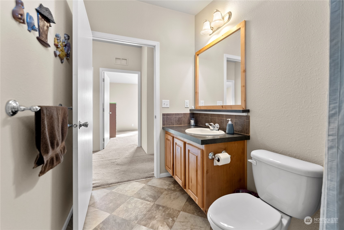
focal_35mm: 15
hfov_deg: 100.7
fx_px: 142
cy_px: 115
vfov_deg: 77.8
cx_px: 172
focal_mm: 14.9
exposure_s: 1/15
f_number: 2.8
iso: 400
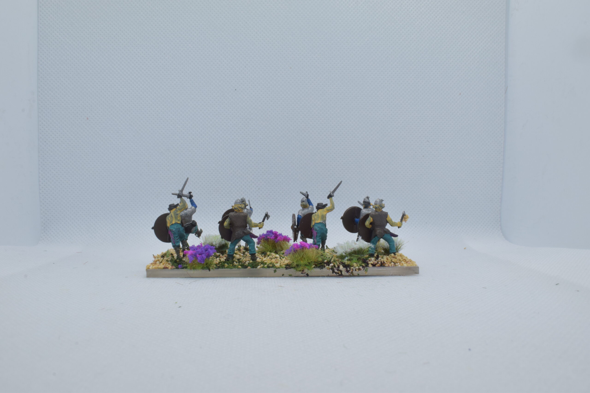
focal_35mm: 34
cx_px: 295
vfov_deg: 38.4
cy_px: 196
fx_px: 565
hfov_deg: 55.1
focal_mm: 23
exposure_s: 1/60
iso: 800
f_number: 22
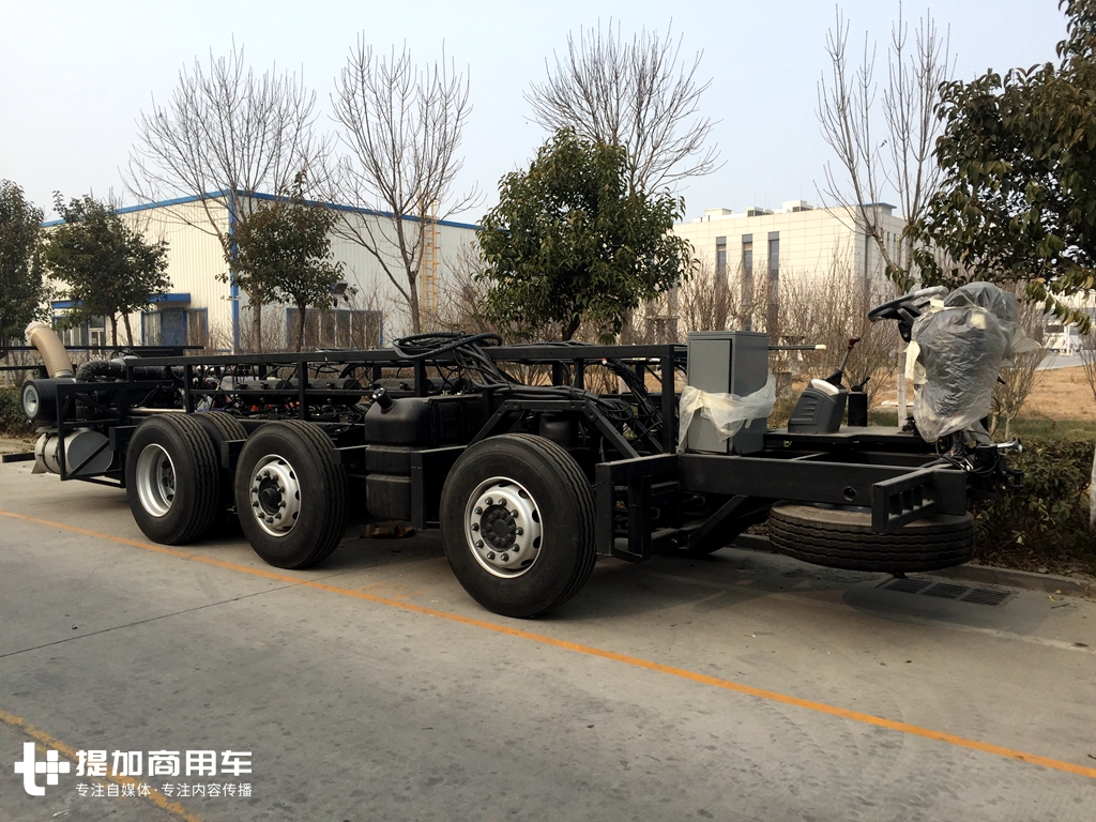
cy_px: 411
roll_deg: +1.1
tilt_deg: -0.3
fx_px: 918
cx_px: 548
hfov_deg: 61.7
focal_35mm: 29
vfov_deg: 48.2
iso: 32
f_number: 2.2
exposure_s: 1/1276
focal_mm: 4.15
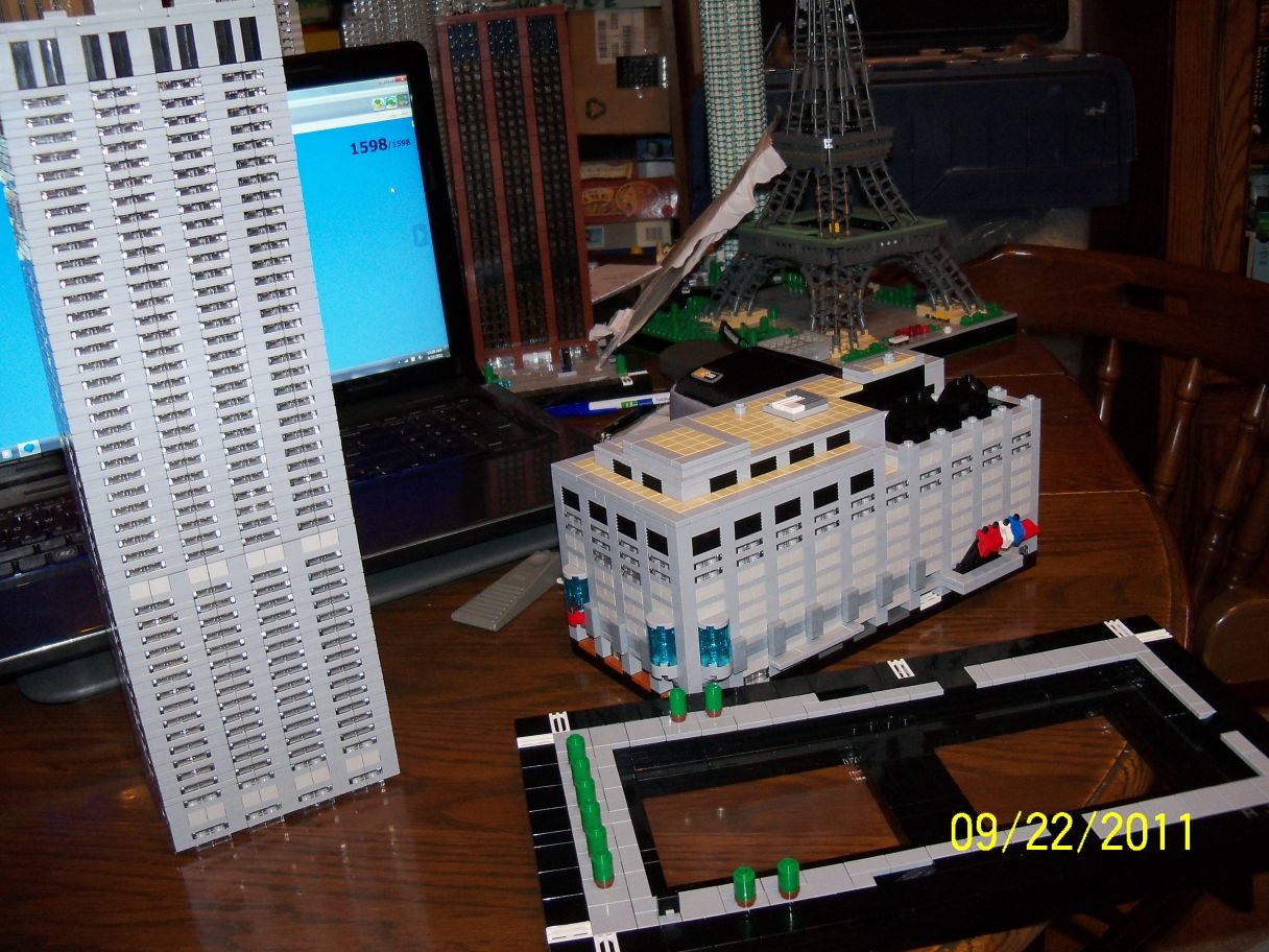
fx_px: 1283
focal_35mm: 35
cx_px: 634
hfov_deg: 52.6
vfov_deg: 40.7
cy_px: 476
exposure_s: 1/30
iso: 200
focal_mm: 6.2
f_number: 3.5
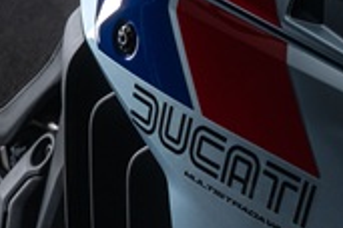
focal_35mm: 197
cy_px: 167
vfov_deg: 7.0
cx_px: 369
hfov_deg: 10.3
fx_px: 1877
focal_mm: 42
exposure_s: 1/125
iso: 100
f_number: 11
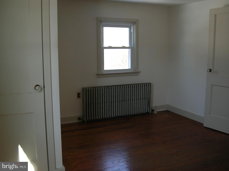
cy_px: 86
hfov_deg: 51.4
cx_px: 114
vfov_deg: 39.6
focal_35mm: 36
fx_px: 238
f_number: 2.7
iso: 50
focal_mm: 6
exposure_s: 1/36.5
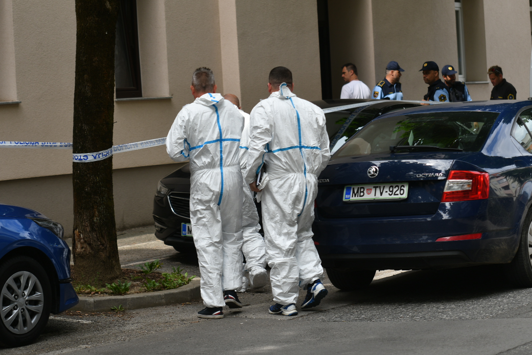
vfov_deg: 13.0
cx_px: 266
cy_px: 178
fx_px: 1552
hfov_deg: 19.5
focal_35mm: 105
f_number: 2.8
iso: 100
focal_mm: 70
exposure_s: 1/800
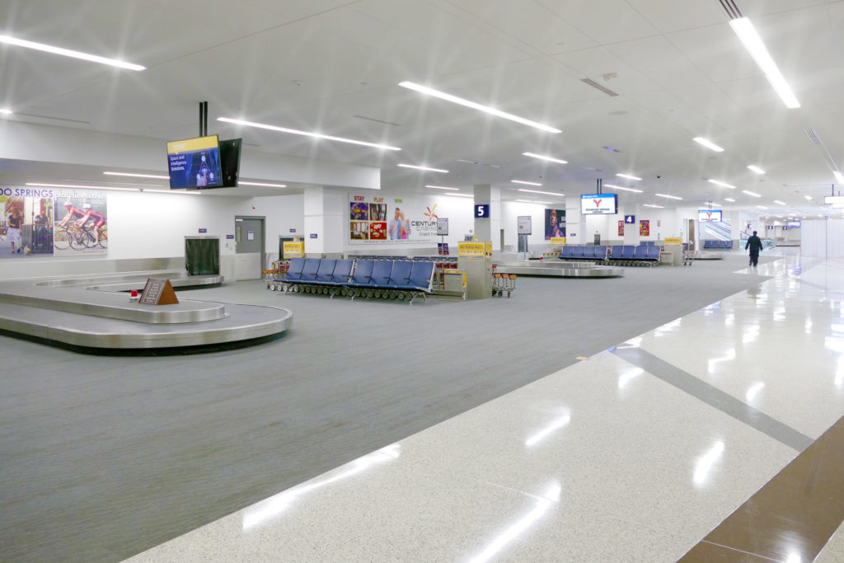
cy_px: 282
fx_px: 586
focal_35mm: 25
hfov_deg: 71.5
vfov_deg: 51.3
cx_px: 422
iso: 320
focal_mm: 9.12
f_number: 2.8
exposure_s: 1/60
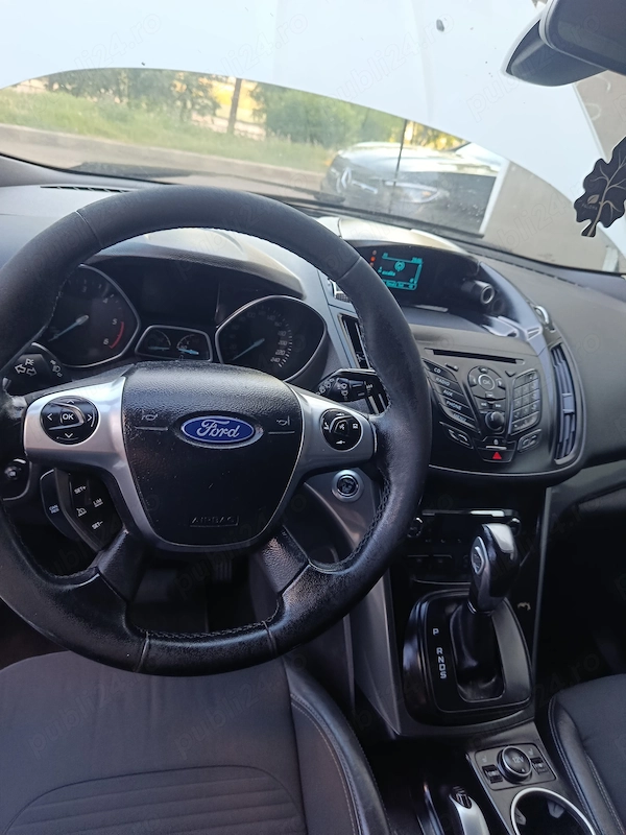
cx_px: 313
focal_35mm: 24
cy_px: 418
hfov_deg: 56.8
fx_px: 579
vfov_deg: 71.6
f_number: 1.7
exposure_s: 1/100
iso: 531
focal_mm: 5.24
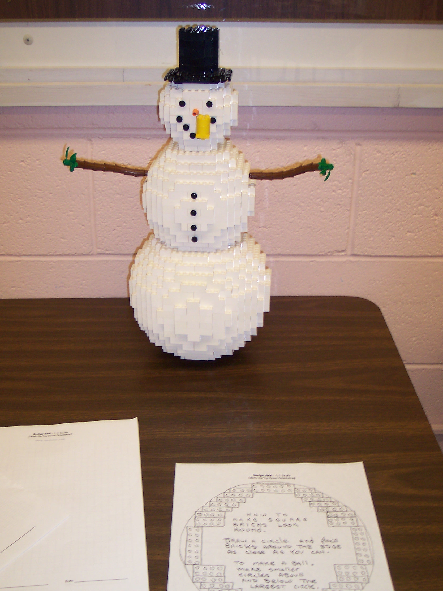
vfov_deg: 42.9
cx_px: 203
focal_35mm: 44
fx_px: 751
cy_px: 315
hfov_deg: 32.8
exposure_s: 1/30
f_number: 2.8
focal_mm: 8
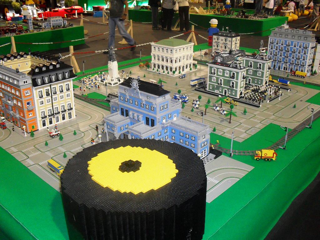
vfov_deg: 40.7
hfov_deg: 52.6
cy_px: 120
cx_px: 160
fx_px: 324
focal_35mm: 35
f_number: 3.2
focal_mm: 6.3
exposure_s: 1/45
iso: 200
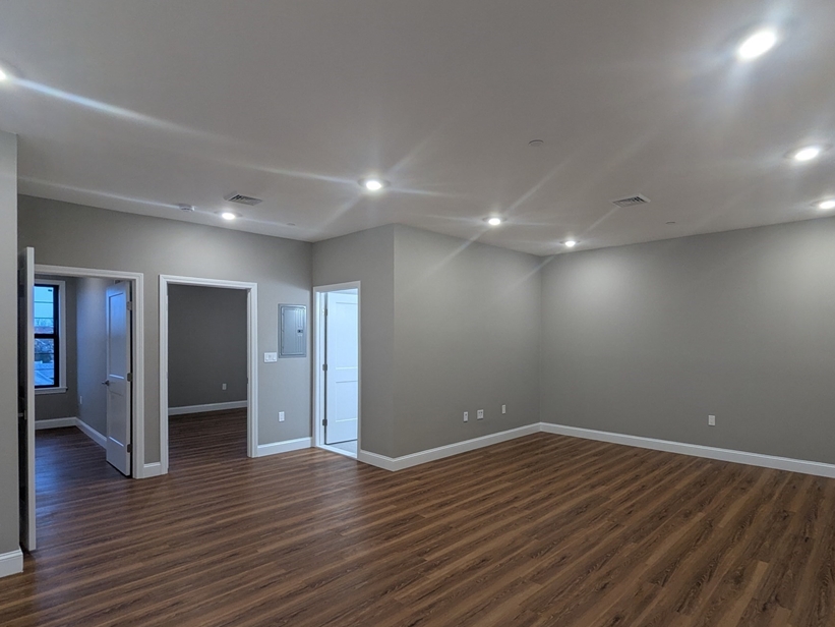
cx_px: 447
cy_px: 341
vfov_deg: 68.6
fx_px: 458
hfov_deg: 84.5
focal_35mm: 19
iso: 70
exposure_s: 1/24
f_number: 2.2
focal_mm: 2.35
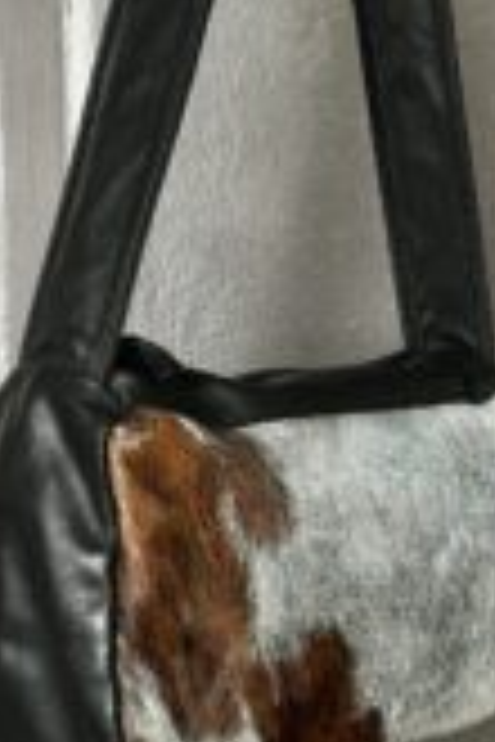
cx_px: 196
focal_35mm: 58
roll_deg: -0.3
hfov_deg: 23.3
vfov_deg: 34.3
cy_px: 277
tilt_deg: +1.9
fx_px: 1196
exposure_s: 1/40
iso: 500
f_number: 1.5
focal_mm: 5.7
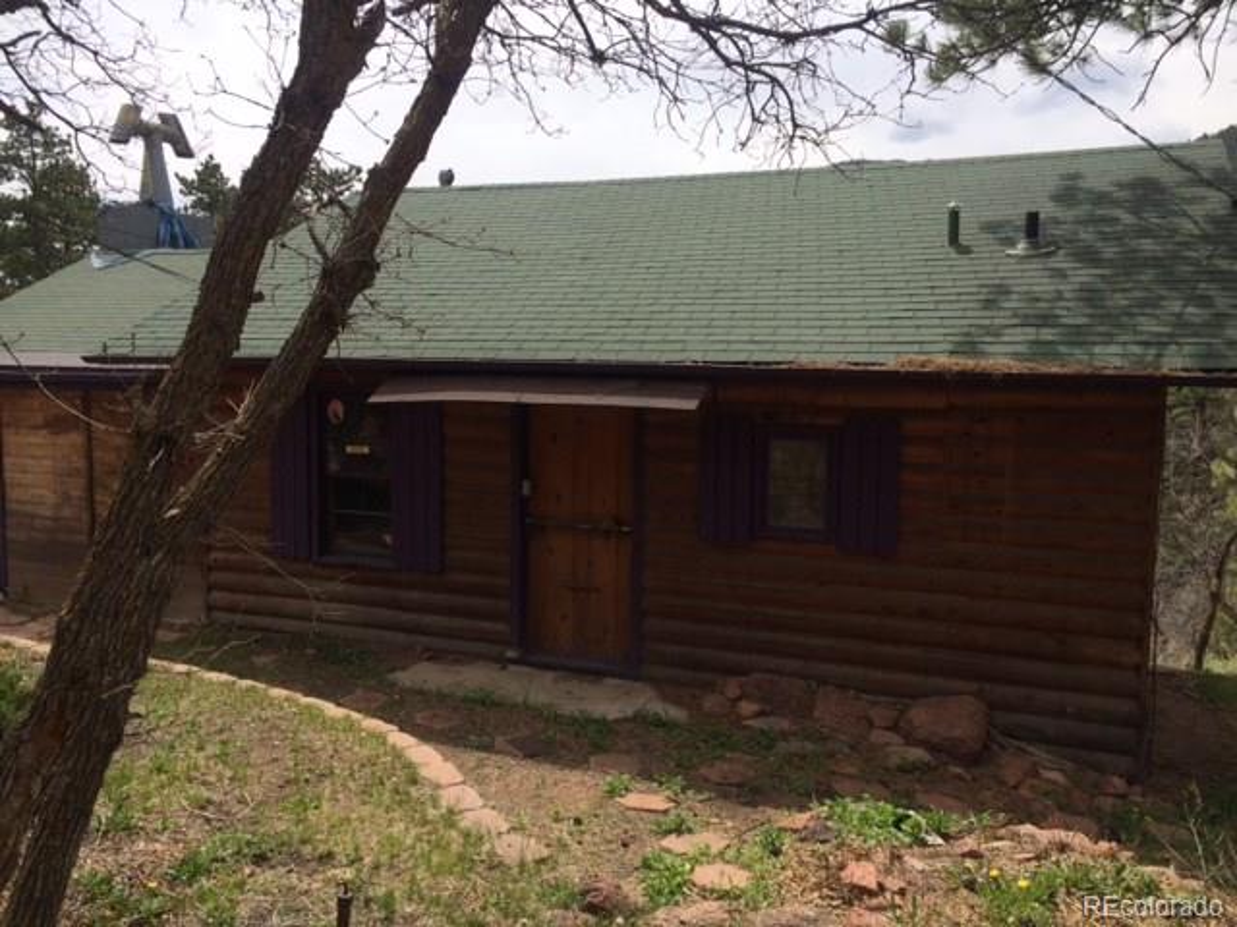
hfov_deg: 61.7
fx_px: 1036
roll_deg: +1.0
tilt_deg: -5.2
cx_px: 618
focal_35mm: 29
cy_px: 464
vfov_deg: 48.2
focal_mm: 4.15
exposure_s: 1/2160
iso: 32
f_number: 2.2
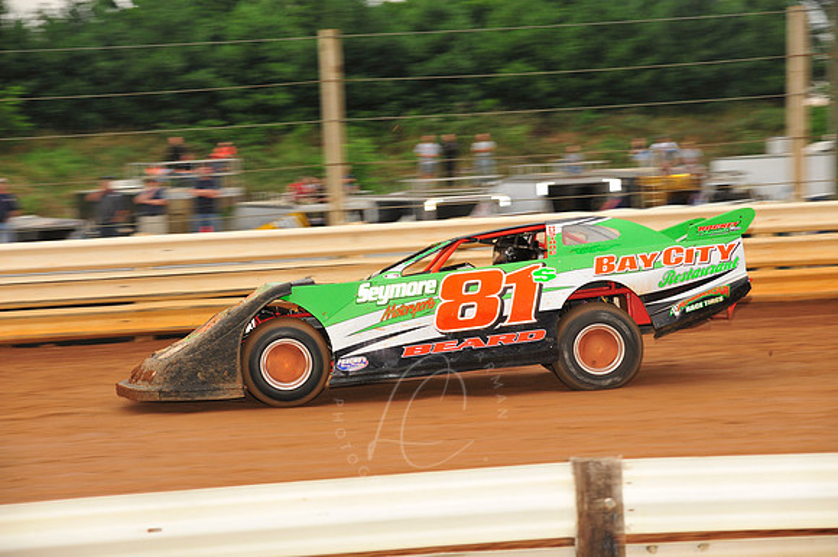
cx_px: 419
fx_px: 3141
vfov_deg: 10.1
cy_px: 278
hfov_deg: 15.2
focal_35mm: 135
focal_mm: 135
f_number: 7.1
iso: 800
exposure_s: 1/320
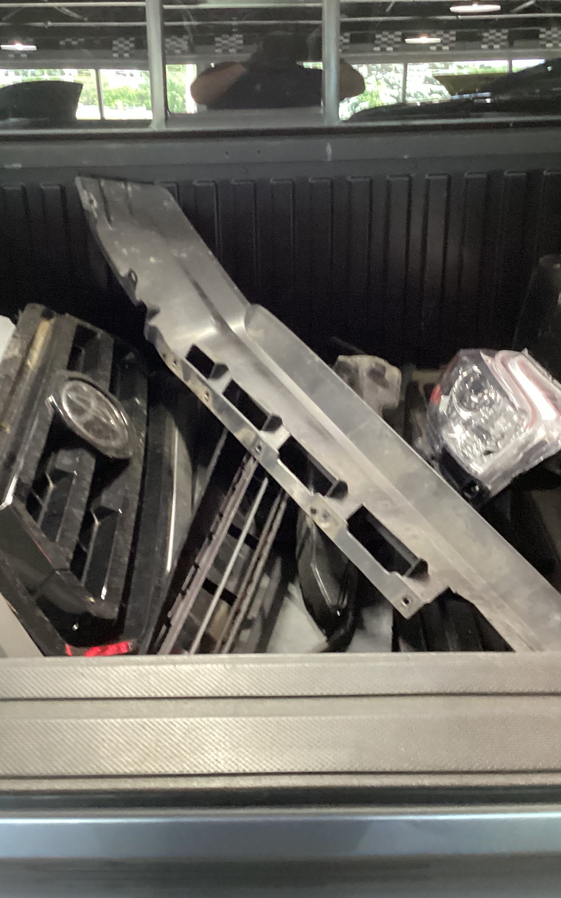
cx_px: 238
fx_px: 1076
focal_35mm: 44
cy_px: 450
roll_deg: +0.5
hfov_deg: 29.2
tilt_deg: -30.8
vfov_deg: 45.3
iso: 800
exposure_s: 1/25
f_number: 2.4
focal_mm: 3.3
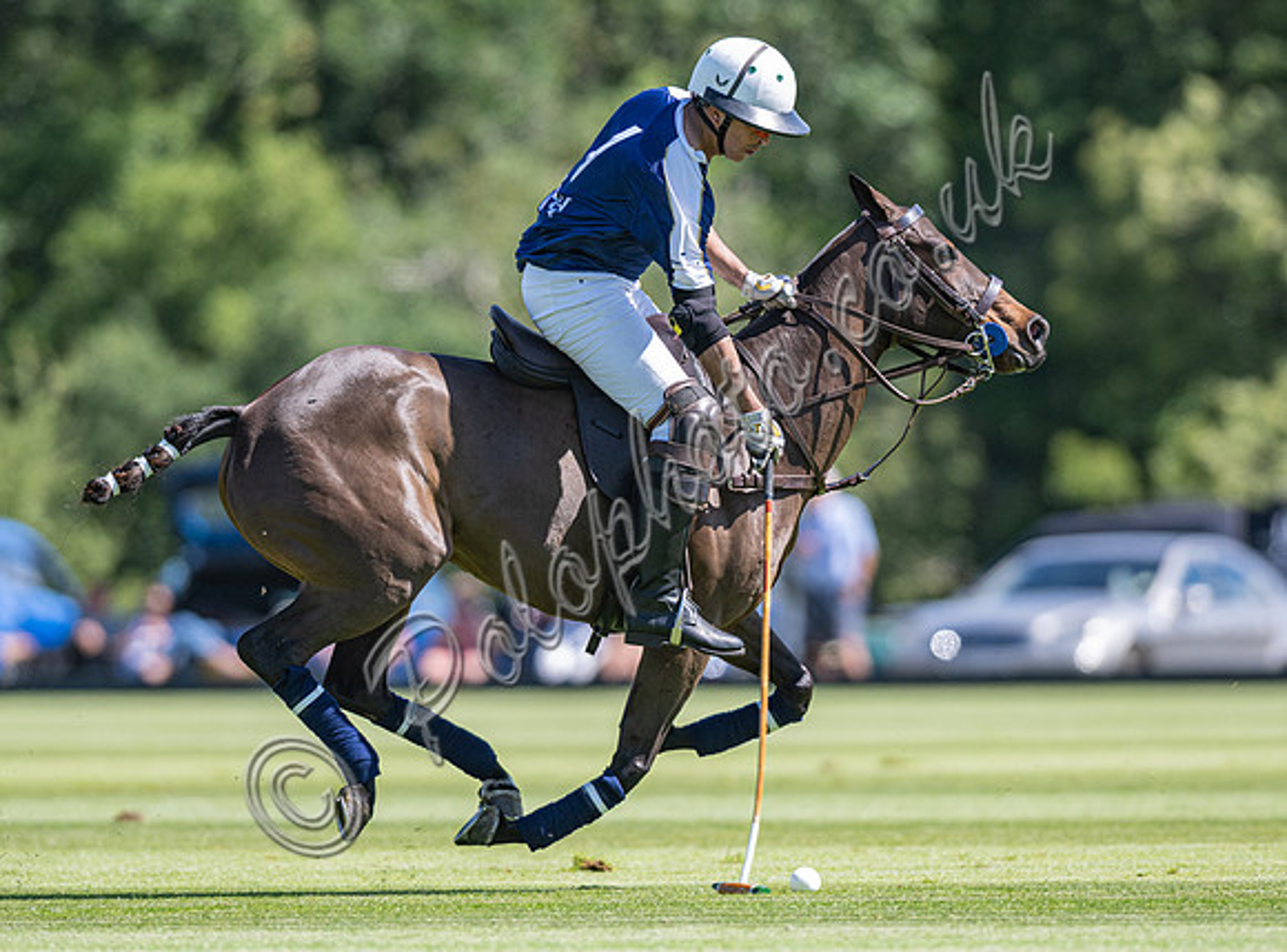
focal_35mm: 605
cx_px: 620
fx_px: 22387
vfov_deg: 2.4
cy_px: 530
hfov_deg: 3.3
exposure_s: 1/2500
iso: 400
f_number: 3.5
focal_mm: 400
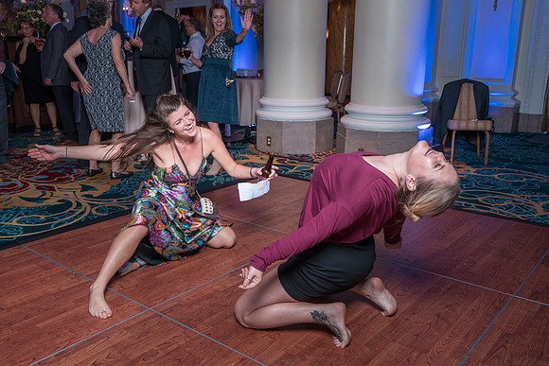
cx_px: 254
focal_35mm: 32
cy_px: 188
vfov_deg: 41.0
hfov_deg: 58.5
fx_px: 490
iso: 2000
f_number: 5.6
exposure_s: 1/200
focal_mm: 29
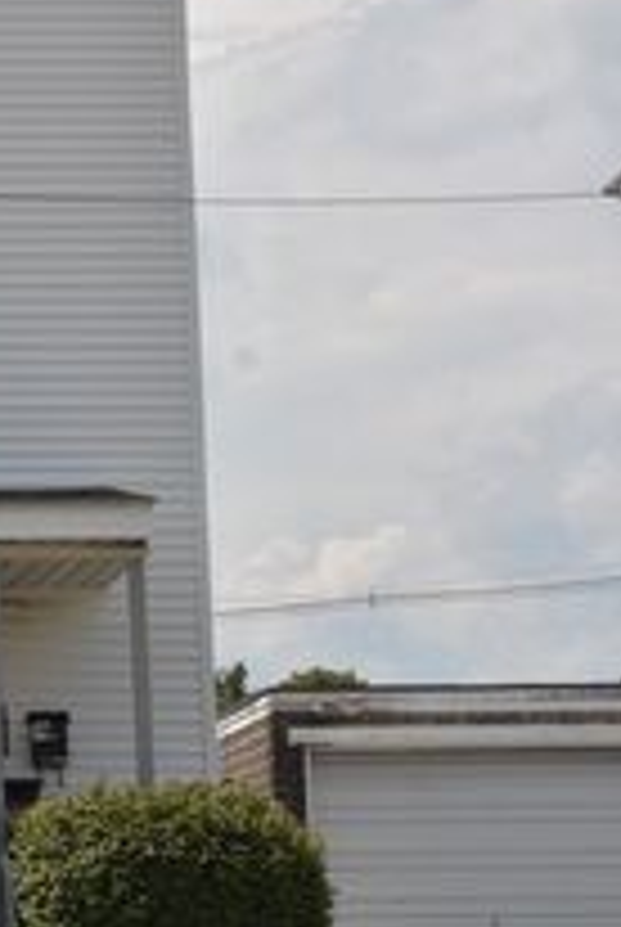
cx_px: -450
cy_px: 466
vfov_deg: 18.7
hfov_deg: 11.8
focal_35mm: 109
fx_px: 2811
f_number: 10
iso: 100
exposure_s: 1/200
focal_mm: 30
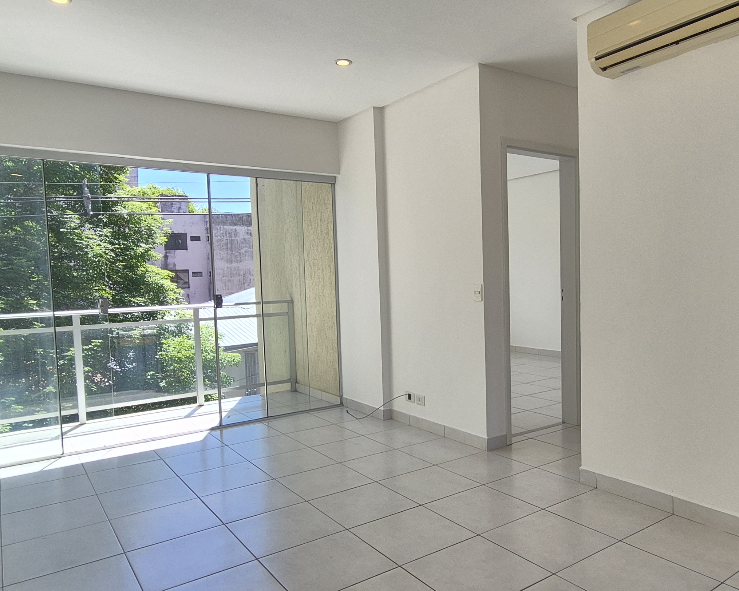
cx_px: 407
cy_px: 320
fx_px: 547
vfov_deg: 56.7
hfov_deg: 67.9
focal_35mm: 25
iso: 50
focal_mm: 1.74
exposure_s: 1/507
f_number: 2.2
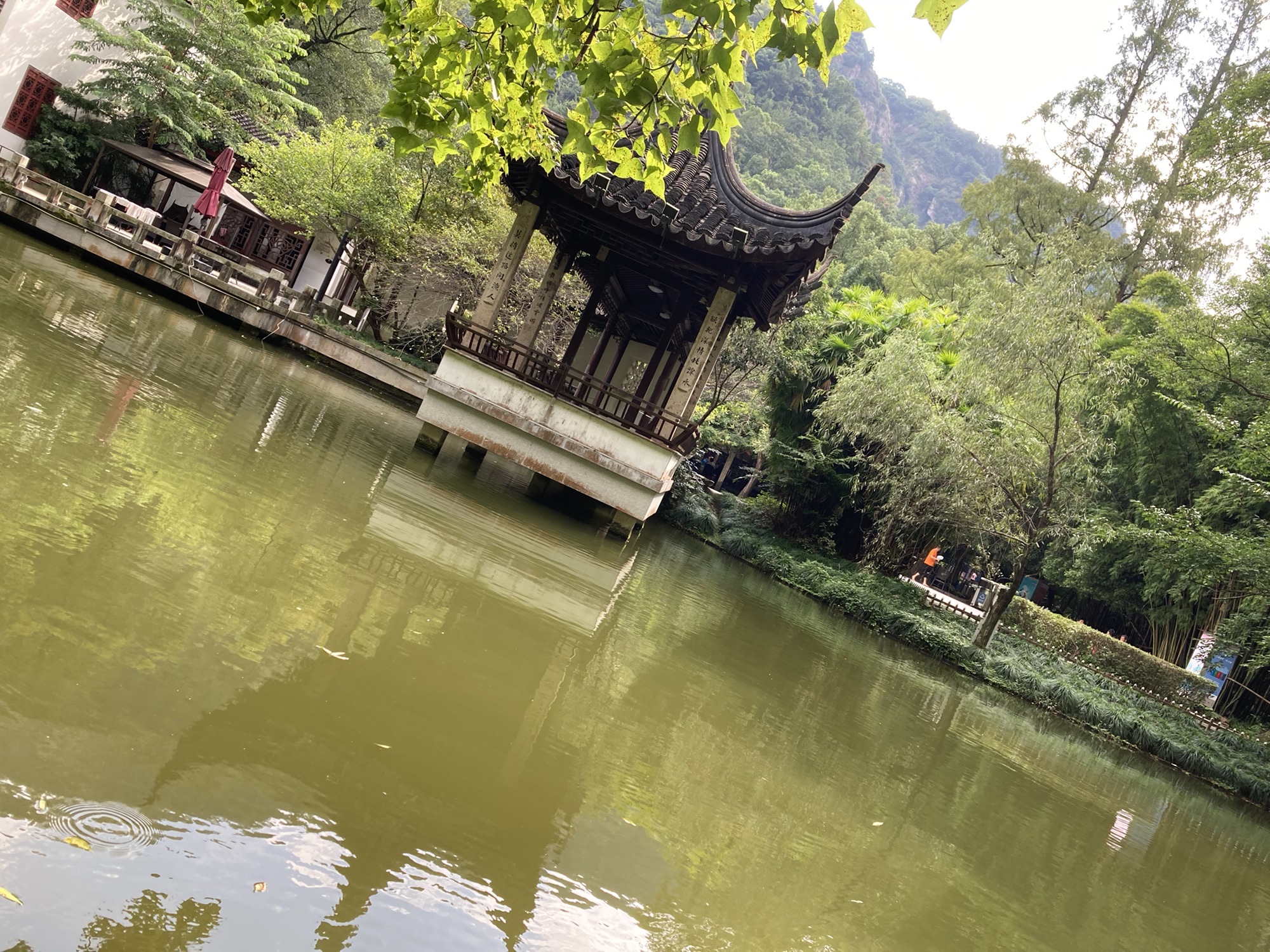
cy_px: 476
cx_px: 635
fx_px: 1027
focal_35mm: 28
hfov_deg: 63.4
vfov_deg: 49.7
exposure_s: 1/121
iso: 25
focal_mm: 3.99
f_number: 1.8
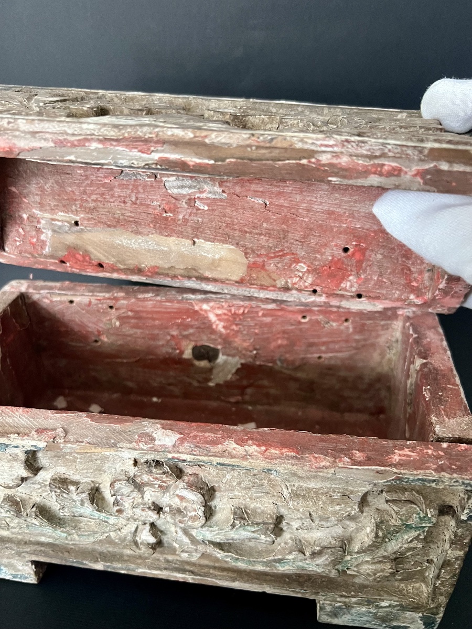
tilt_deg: -31.0
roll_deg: +1.5
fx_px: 473
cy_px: 314
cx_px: 236
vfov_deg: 67.3
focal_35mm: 26
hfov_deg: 53.1
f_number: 1.5
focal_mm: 5.7
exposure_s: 1/60
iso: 500
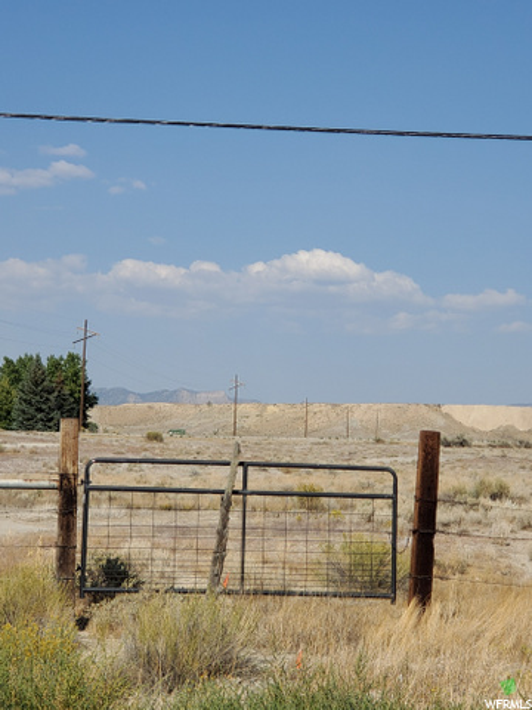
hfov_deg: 28.0
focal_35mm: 52
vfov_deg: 36.8
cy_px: 355
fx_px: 1066
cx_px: 266
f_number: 2.4
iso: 50
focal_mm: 6
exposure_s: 1/1314
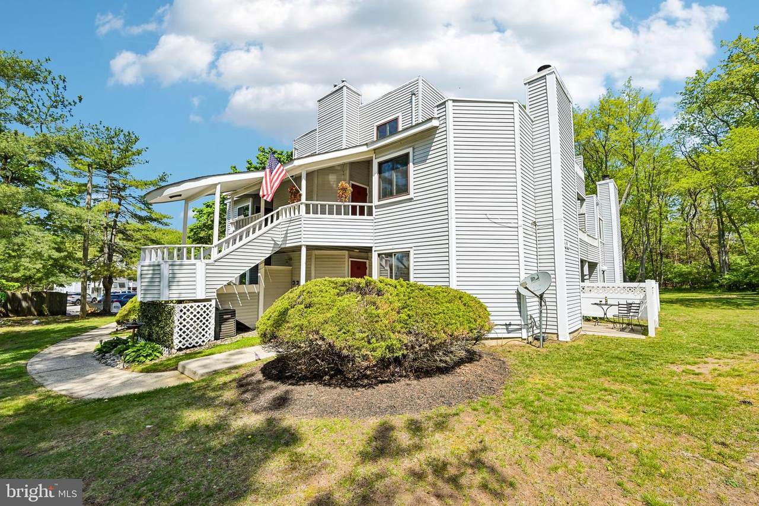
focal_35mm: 16
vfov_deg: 75.5
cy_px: 253
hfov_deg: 98.5
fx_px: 327
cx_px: 380
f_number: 8
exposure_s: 1/250
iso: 100
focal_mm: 15.5
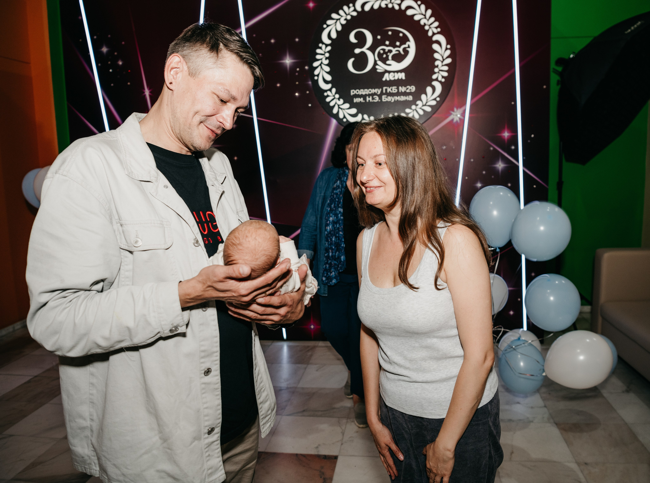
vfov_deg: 51.6
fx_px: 499
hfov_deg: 66.1
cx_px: 345
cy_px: 242
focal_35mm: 27
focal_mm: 24
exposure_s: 1/160
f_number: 4
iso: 320
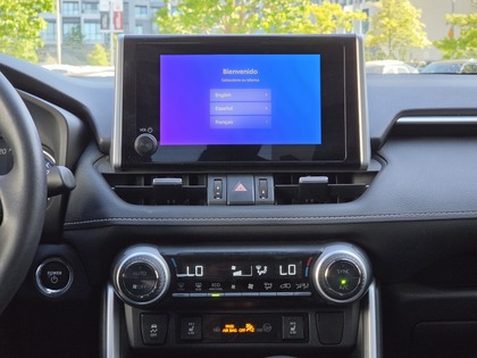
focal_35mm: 69
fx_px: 951
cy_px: 179
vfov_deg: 21.3
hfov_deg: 28.2
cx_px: 238
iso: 160
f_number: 2.4
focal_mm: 7
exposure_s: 1/120
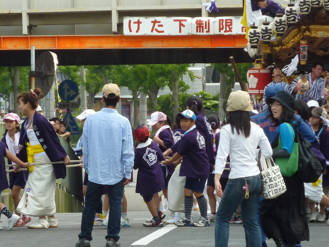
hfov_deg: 6.5
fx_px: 2899
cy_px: 124
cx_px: 164
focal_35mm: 305
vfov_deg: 4.9
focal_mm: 27.8
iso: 160
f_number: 4.5
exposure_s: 1/320
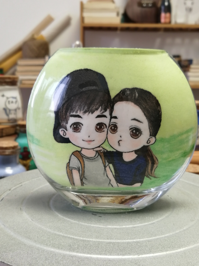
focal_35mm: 46
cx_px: 100
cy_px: 133
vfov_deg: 41.2
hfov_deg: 31.5
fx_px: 353
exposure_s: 1/33.3
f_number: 4
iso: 125
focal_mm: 3.95
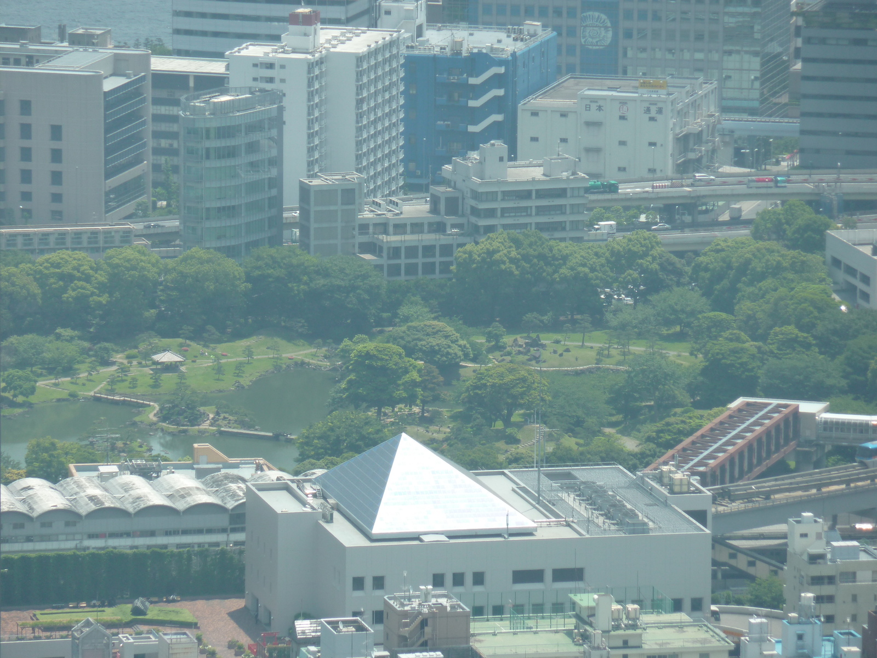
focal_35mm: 300
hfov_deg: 6.6
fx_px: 7601
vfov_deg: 5.0
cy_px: 329
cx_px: 438
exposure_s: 1/250
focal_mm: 49.2
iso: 80
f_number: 4.9
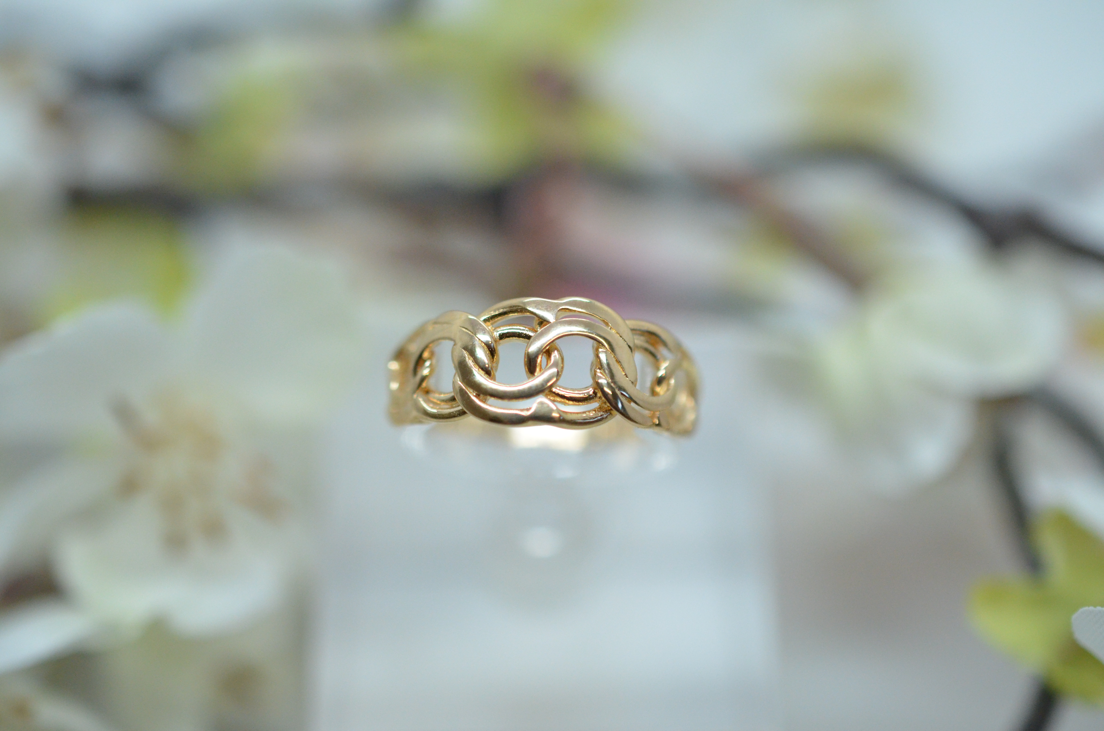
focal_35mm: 60
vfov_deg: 22.5
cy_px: 366
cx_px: 552
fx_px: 1836
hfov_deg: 33.5
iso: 2500
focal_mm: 40
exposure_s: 1/2500
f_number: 4
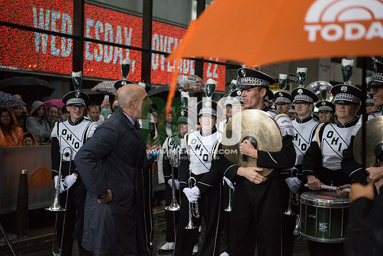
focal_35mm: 62
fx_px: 660
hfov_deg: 32.4
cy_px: 128
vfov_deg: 21.9
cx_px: 192
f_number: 2.8
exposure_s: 1/4000
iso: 10000
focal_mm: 62
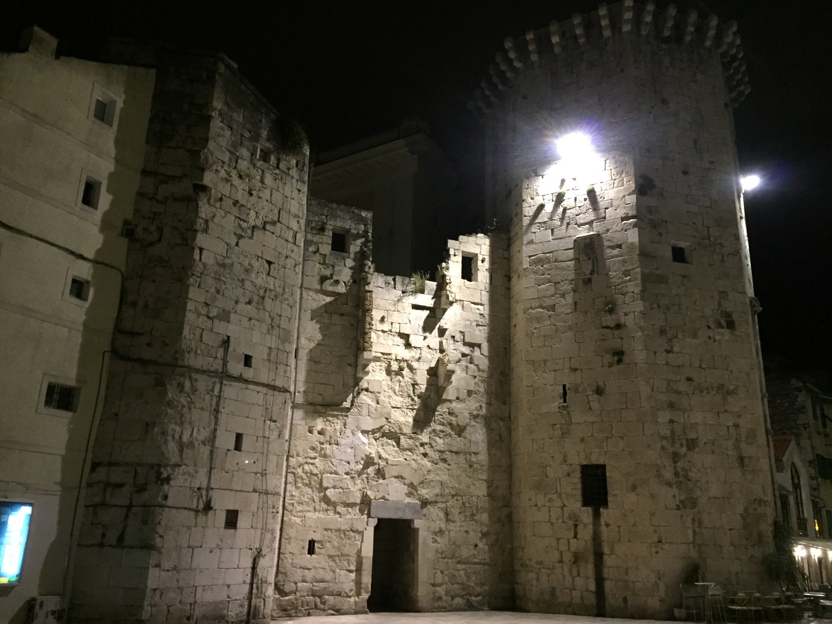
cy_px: 312
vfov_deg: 48.2
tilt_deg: +18.2
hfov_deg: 61.7
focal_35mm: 29
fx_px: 697
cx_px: 416
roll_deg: -1.7
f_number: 2.2
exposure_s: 1/17
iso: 320
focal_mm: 4.15
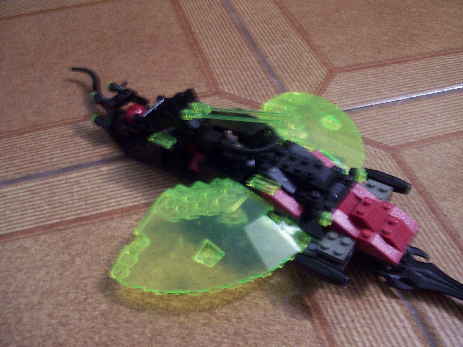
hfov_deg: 51.4
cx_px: 232
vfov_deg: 39.7
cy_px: 174
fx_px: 482
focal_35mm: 36
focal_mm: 6
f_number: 2.7
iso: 160
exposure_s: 1/8
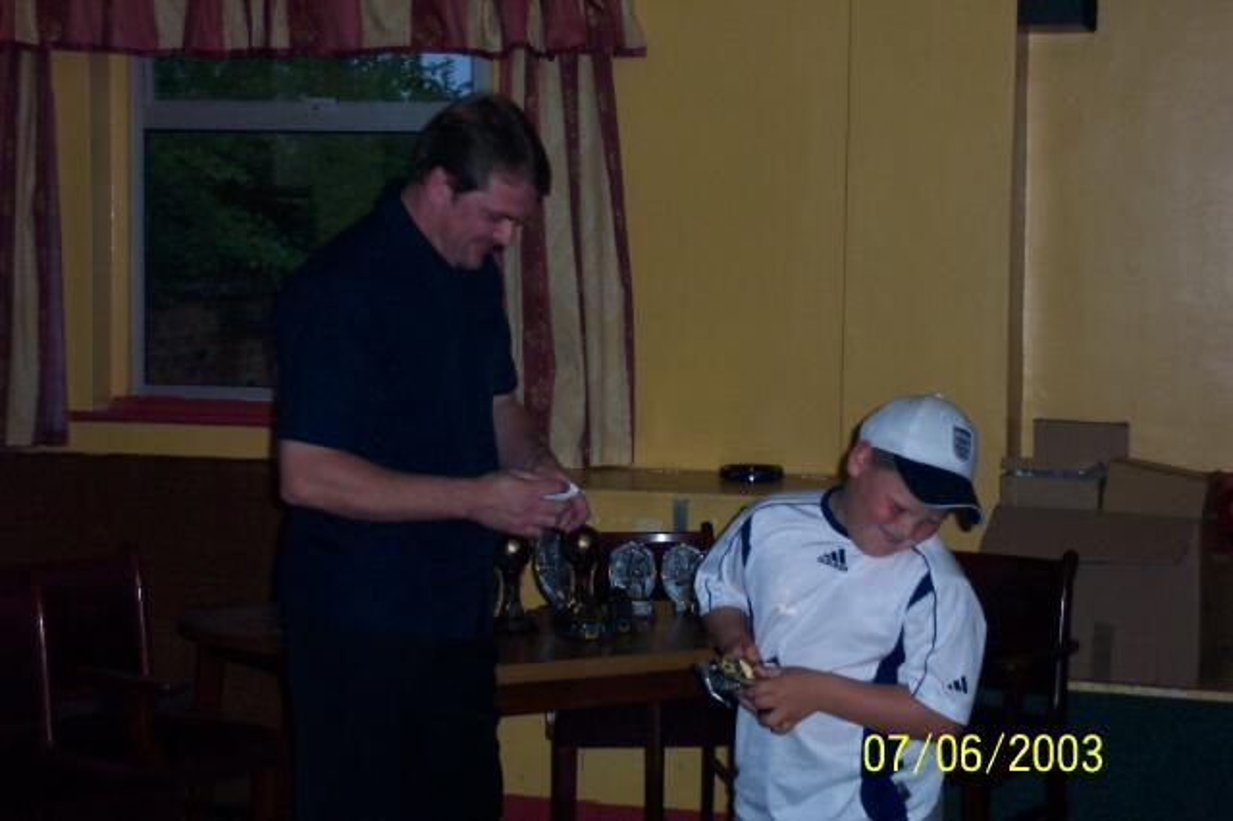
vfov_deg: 16.8
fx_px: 2773
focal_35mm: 81
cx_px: 616
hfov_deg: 25.1
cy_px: 410
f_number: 4
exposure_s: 1/60
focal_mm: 16.4
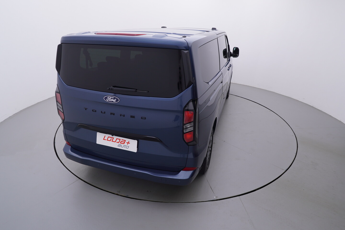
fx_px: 216
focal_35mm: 22
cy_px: 115
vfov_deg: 56.2
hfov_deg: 77.3
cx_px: 172
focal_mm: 15
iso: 200
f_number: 5
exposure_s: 1/80
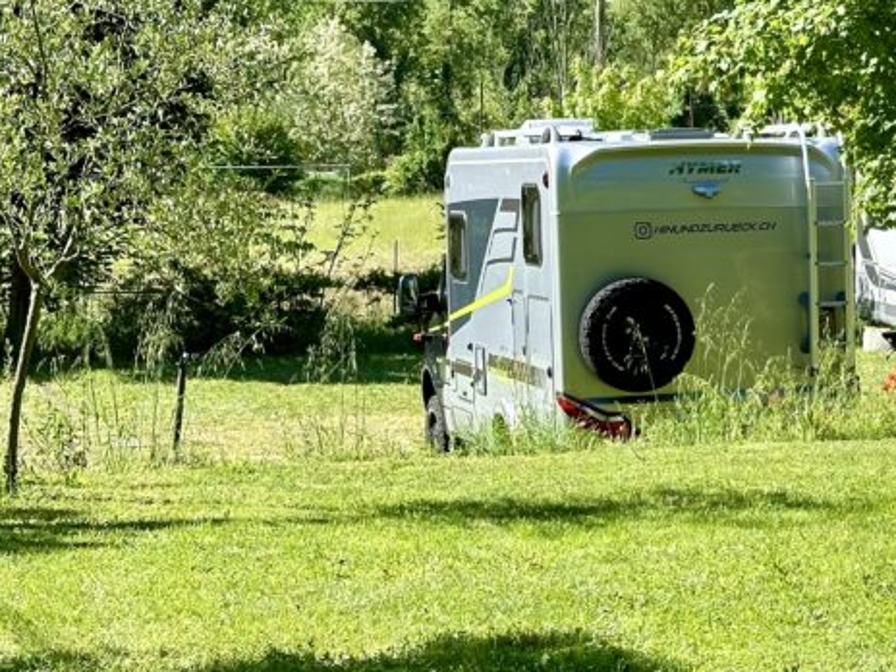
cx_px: 985
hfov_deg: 17.9
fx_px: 2744
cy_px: 322
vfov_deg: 14.0
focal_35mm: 106
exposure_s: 1/1414
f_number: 1.78
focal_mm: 6.86
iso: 64
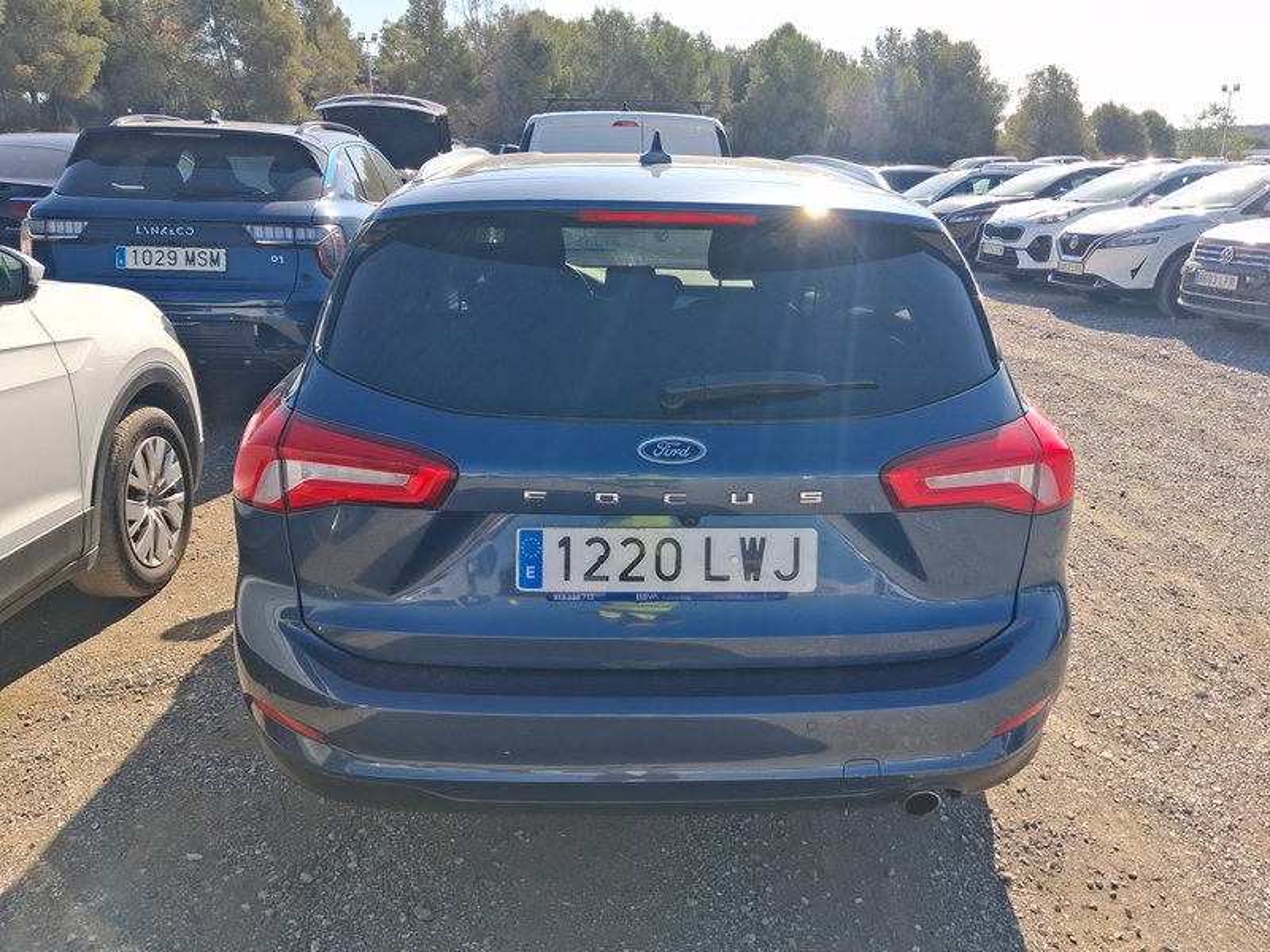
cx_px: 635
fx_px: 991
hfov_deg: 65.3
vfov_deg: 51.4
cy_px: 476
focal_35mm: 27
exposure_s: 1/503
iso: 20
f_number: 1.8
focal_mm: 4
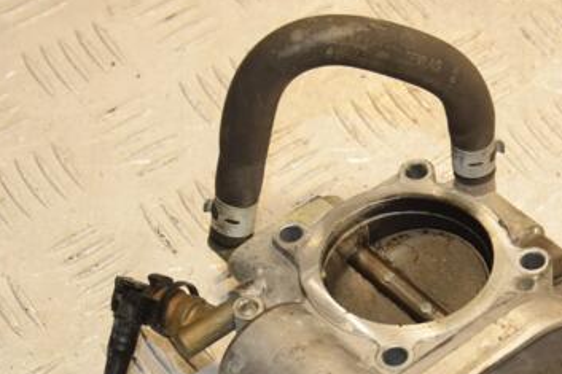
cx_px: 388
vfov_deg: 11.9
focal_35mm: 115
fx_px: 1792
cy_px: 310
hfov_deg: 17.8
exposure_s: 1/200
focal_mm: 45
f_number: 7.1
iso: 800
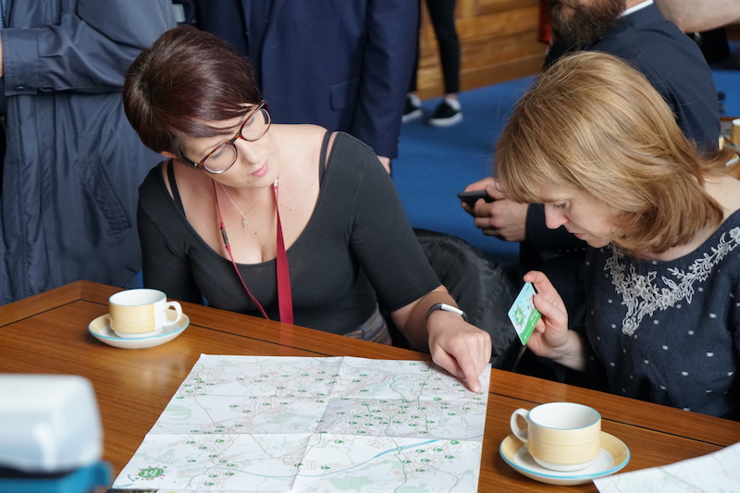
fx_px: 1449
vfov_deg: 19.3
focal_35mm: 70
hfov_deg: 28.7
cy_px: 246
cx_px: 370
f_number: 4
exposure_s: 1/160
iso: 2000
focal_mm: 47
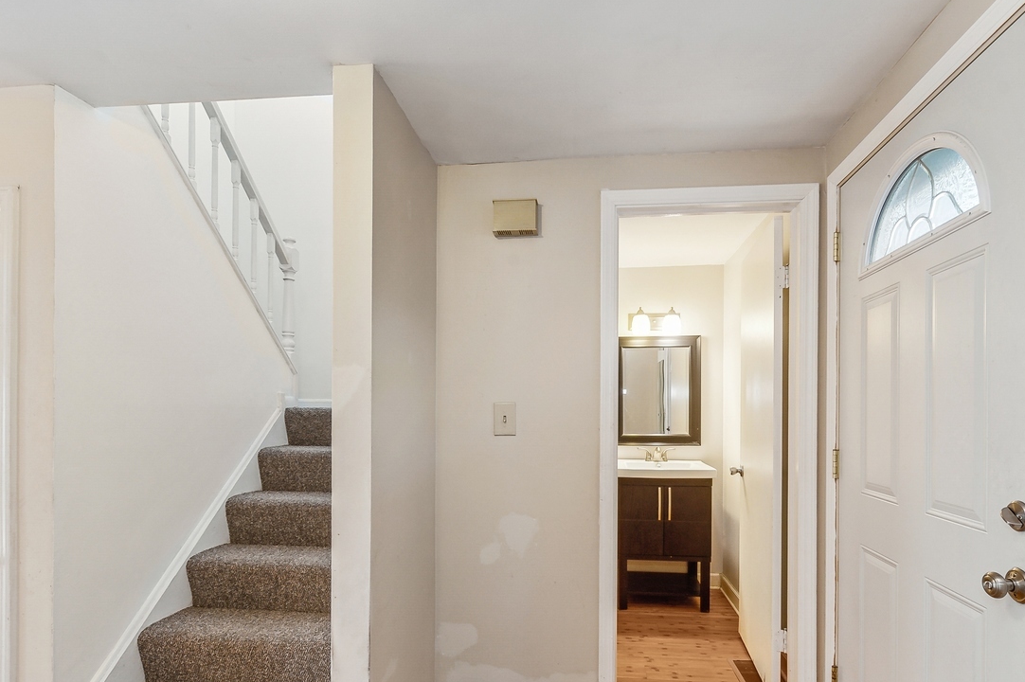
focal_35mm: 18
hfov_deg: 90.0
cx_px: 534
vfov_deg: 66.7
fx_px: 512
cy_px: 408
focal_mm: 12
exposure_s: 1/6
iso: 200
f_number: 8
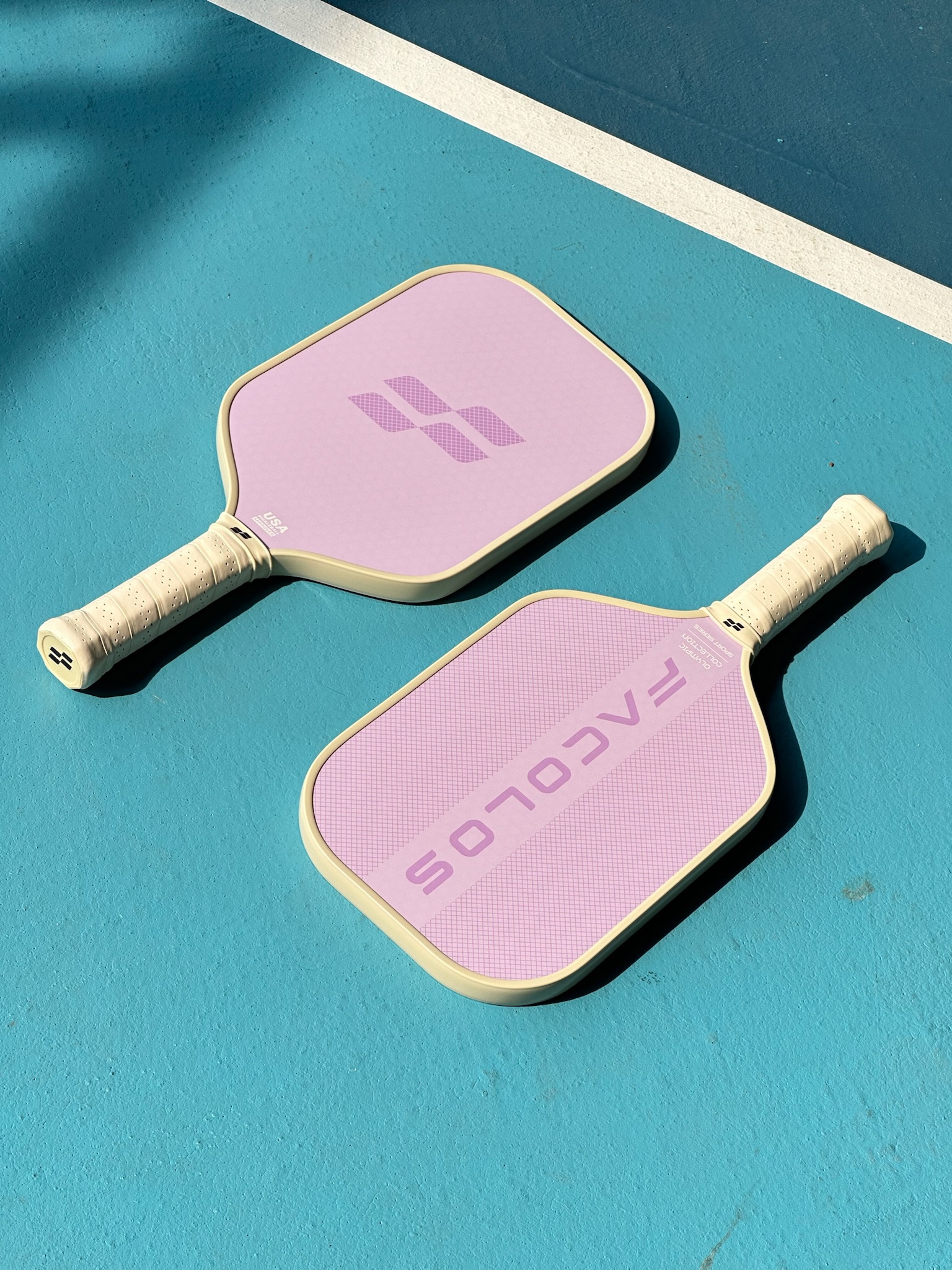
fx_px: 2824
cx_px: 476
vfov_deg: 25.3
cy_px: 635
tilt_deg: -50.8
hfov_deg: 19.1
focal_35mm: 77
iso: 32
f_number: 2.8
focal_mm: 9
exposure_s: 1/252
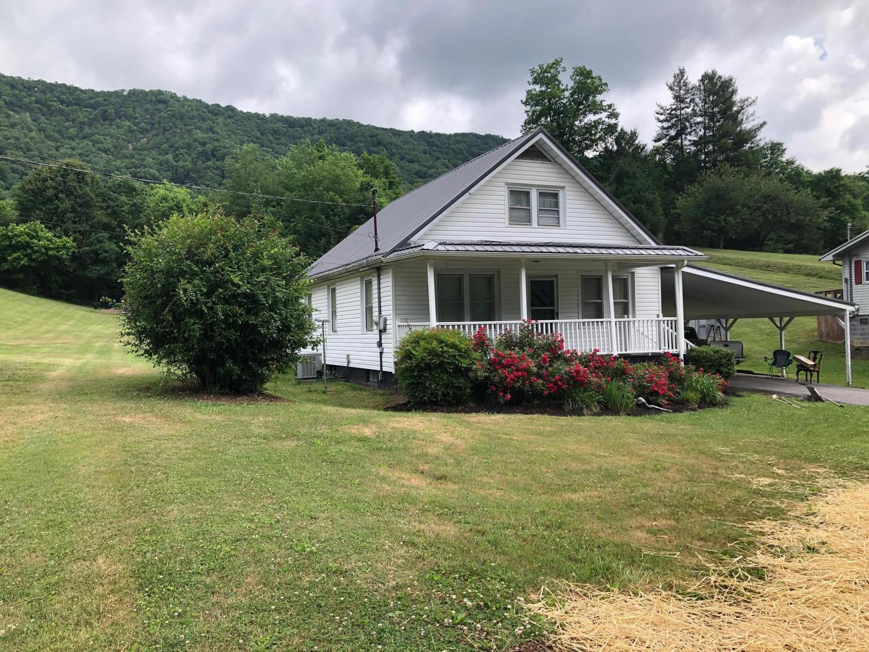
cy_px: 326
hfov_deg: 63.4
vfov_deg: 49.7
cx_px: 434
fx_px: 703
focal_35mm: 28
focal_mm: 3.99
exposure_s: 1/979
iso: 20
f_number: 1.8
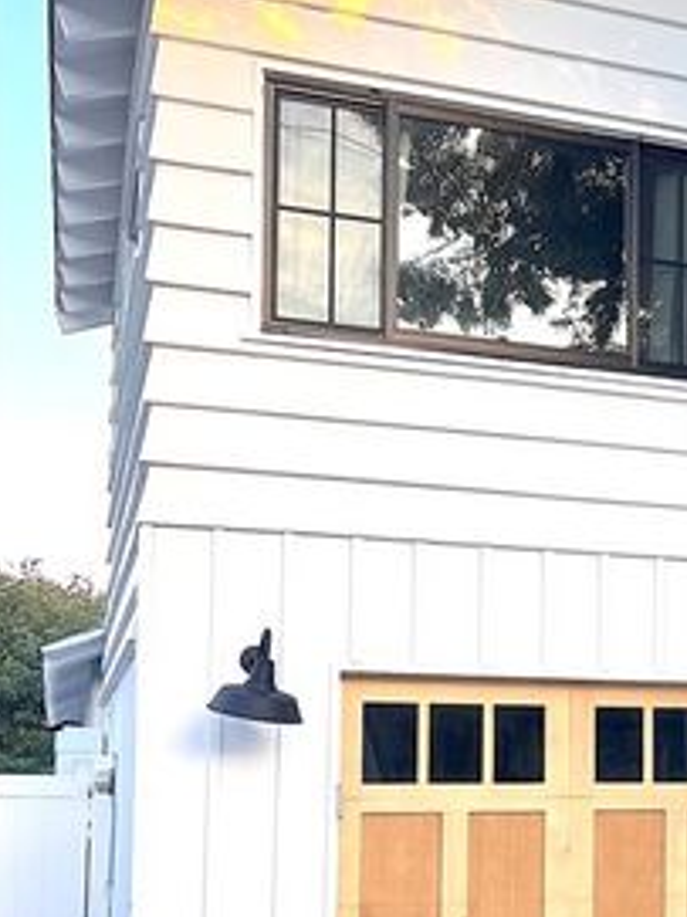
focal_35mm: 64
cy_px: 682
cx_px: 833
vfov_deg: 29.8
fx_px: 1695
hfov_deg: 21.3
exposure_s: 1/371
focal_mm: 5.7
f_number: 1.5
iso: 50
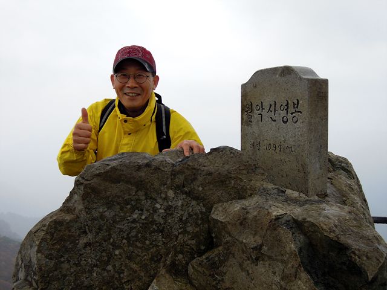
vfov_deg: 36.0
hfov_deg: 46.8
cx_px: 194
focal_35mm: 40
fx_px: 447
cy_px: 145
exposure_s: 1/100
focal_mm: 7.2
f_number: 3.3
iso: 160
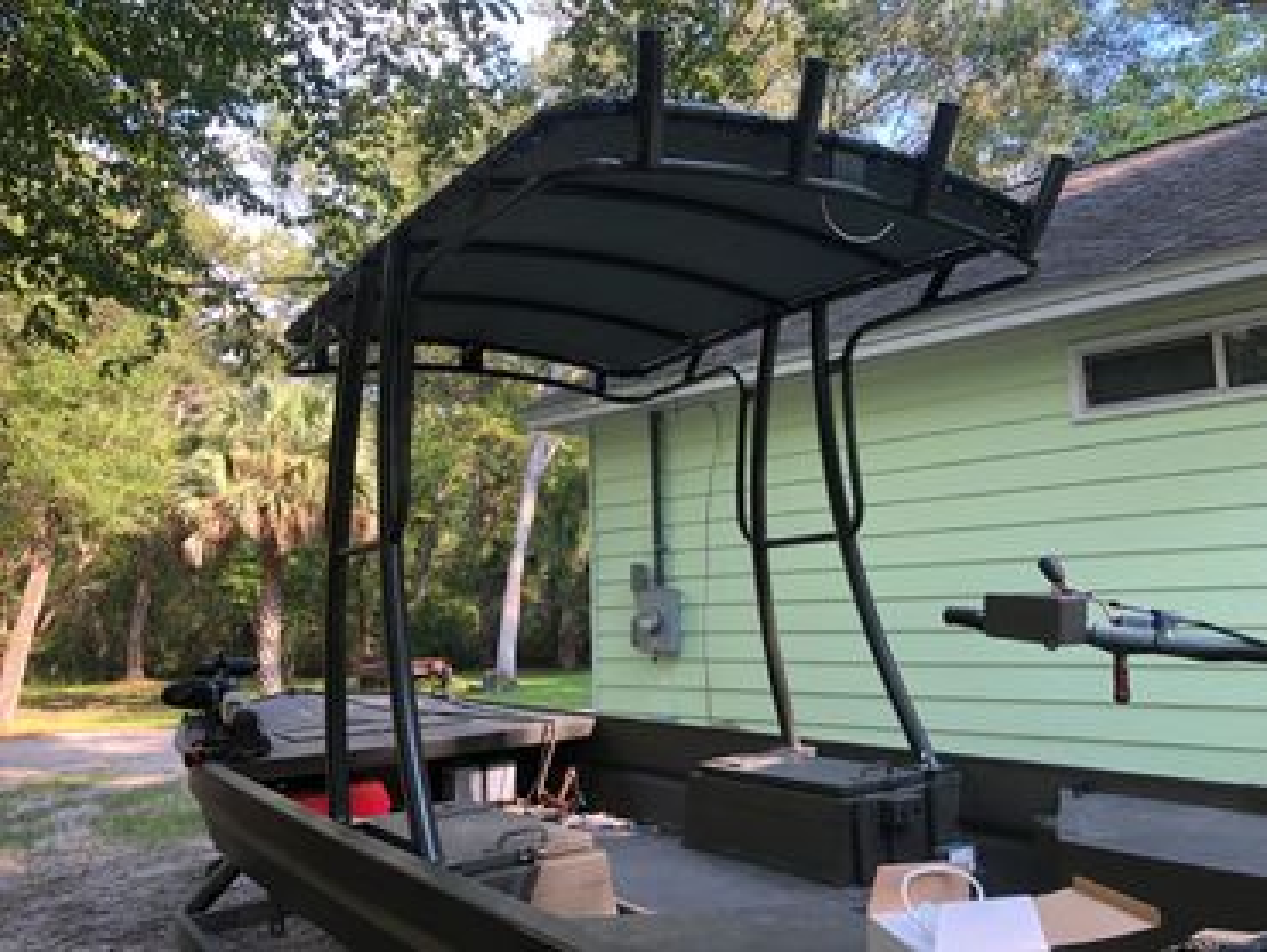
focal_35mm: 28
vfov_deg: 49.8
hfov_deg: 63.4
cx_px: 634
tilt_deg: +7.1
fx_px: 1026
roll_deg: +2.1
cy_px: 476
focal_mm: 3.99
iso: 40
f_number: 1.8
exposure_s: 1/120
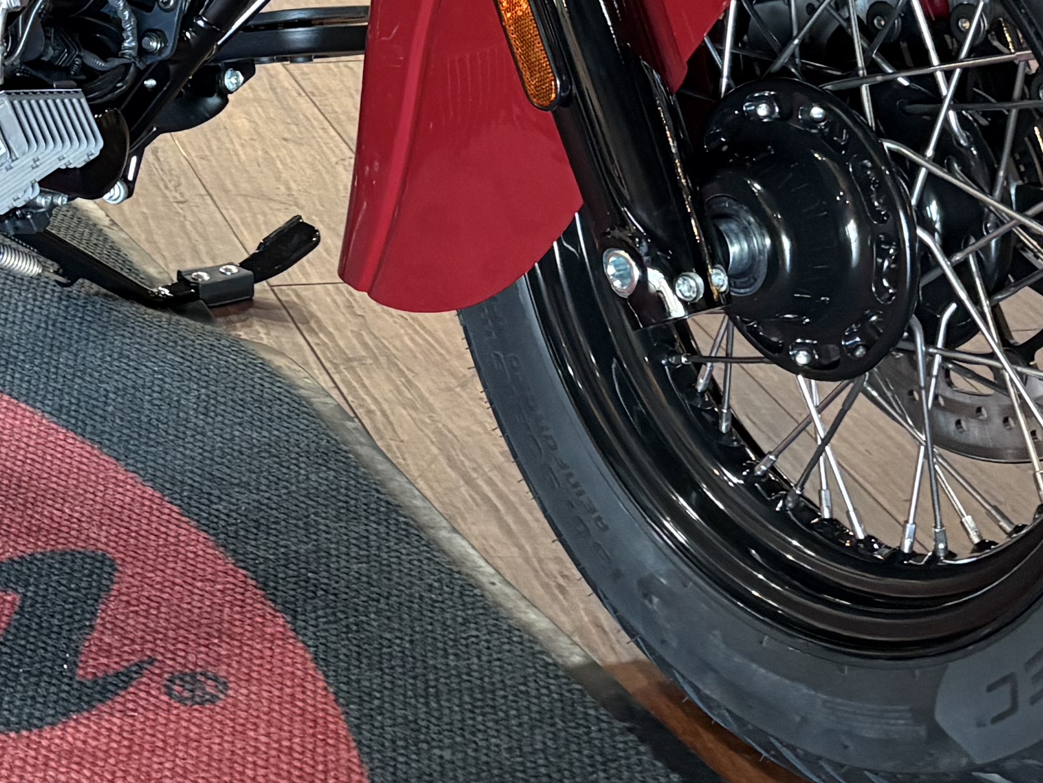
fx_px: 2772
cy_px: -217
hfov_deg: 20.5
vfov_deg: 15.4
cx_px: -34
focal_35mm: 92
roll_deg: +0.9
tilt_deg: -13.1
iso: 320
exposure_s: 1/40
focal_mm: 5.96
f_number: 1.6
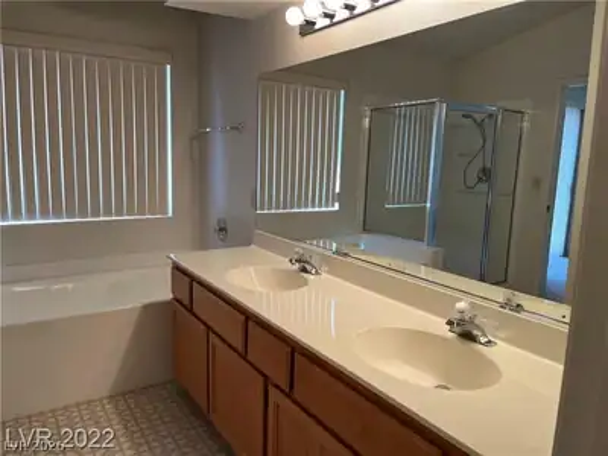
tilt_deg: -8.6
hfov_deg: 67.3
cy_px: 228
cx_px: 304
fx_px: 457
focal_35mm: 26
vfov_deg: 53.1
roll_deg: -1.5
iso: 80
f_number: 1.6
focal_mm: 5.1
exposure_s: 1/120
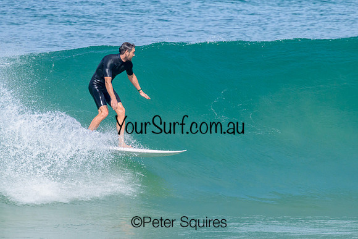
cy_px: 86
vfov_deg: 1.3
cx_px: 215
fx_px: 10886
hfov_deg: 1.9
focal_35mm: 1095
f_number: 11
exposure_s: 1/2000
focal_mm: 800
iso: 900
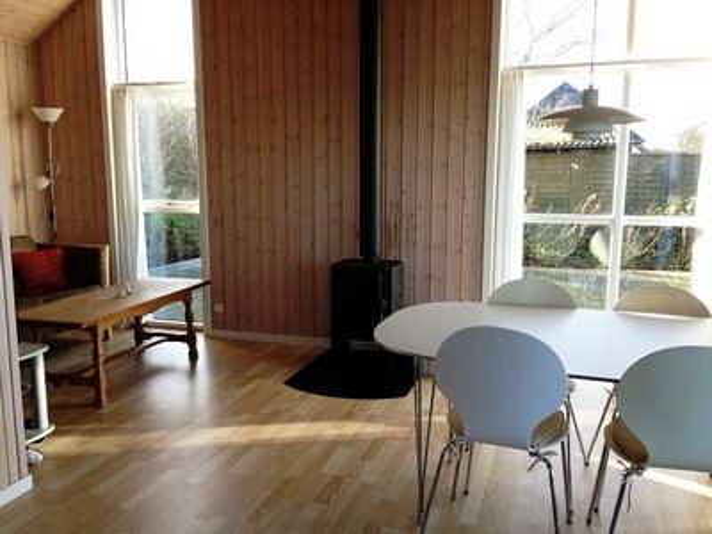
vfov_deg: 42.9
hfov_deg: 55.4
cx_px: 356
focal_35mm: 33
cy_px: 267
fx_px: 679
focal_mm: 4.13
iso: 64
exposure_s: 1/120
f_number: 2.4
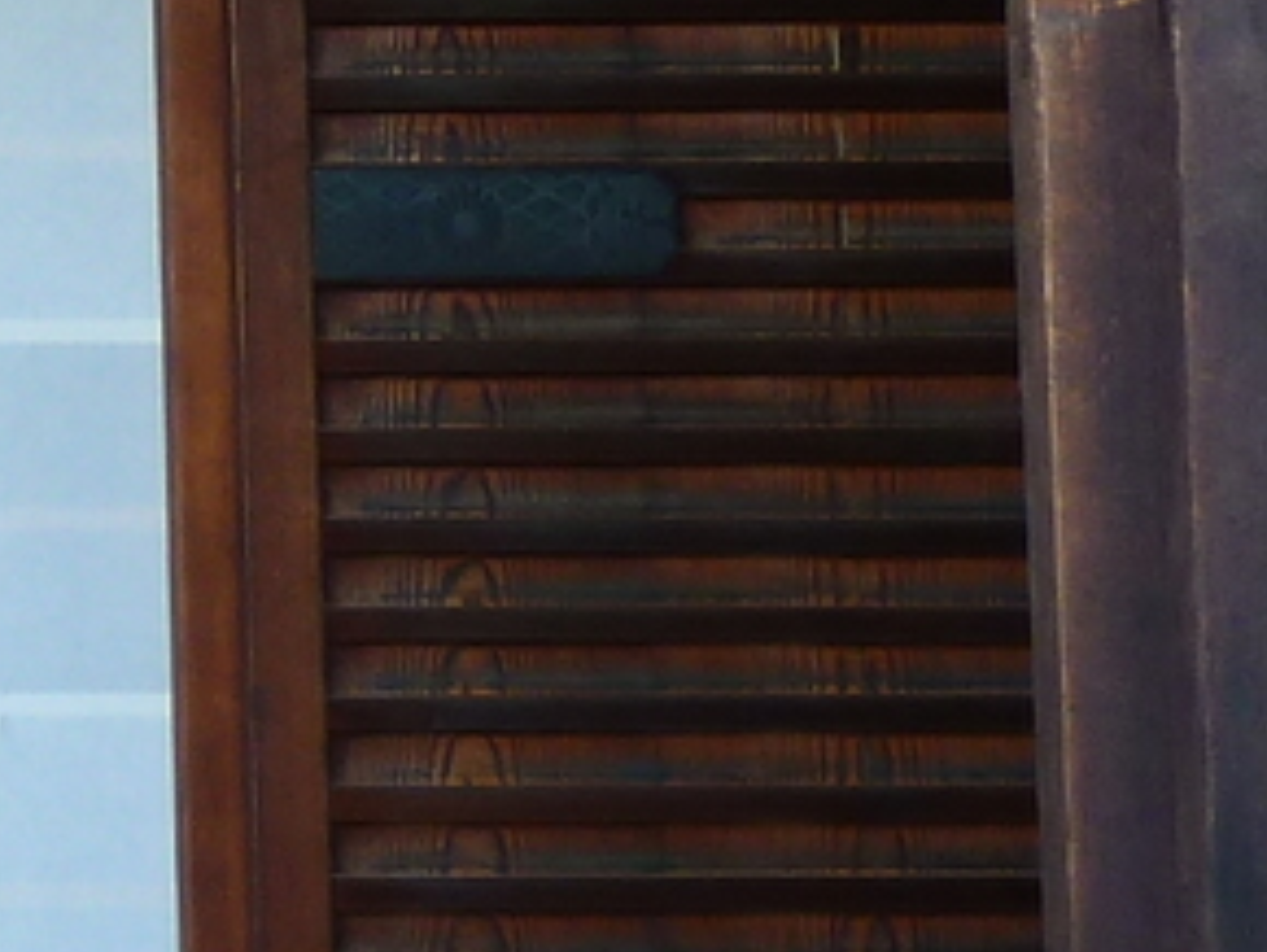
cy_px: -74
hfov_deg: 8.9
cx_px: -1555
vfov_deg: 7.3
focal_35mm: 204
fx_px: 7473
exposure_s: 1/30
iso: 100
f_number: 3.6
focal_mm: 6.1
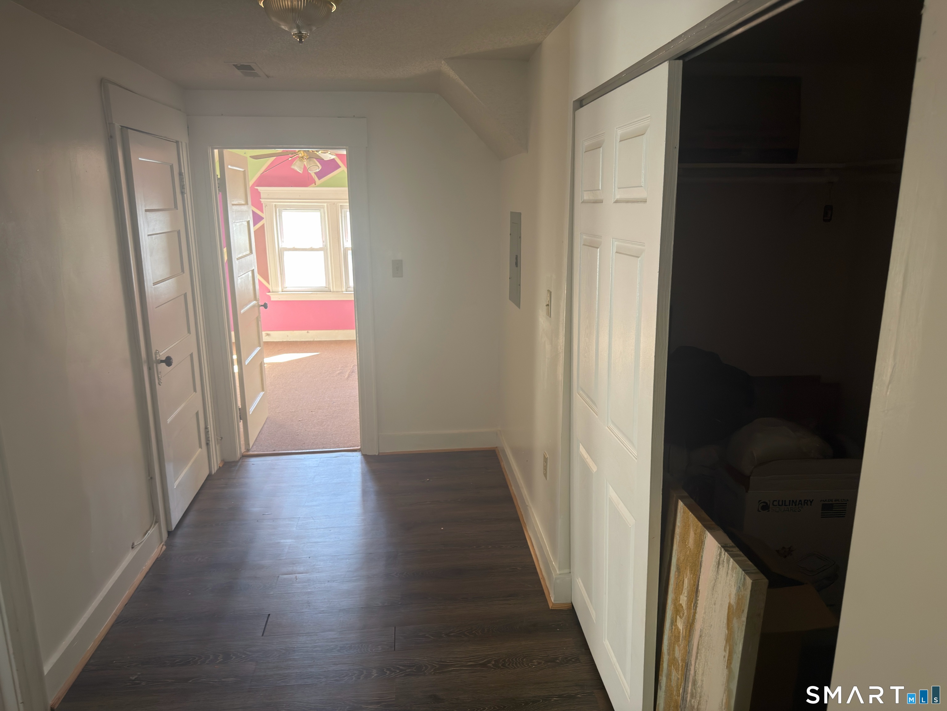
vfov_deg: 56.8
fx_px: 657
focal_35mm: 24
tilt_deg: -12.5
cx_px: 474
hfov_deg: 71.6
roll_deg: +1.1
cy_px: 356
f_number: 1.78
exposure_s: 1/60
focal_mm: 6.76
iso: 200
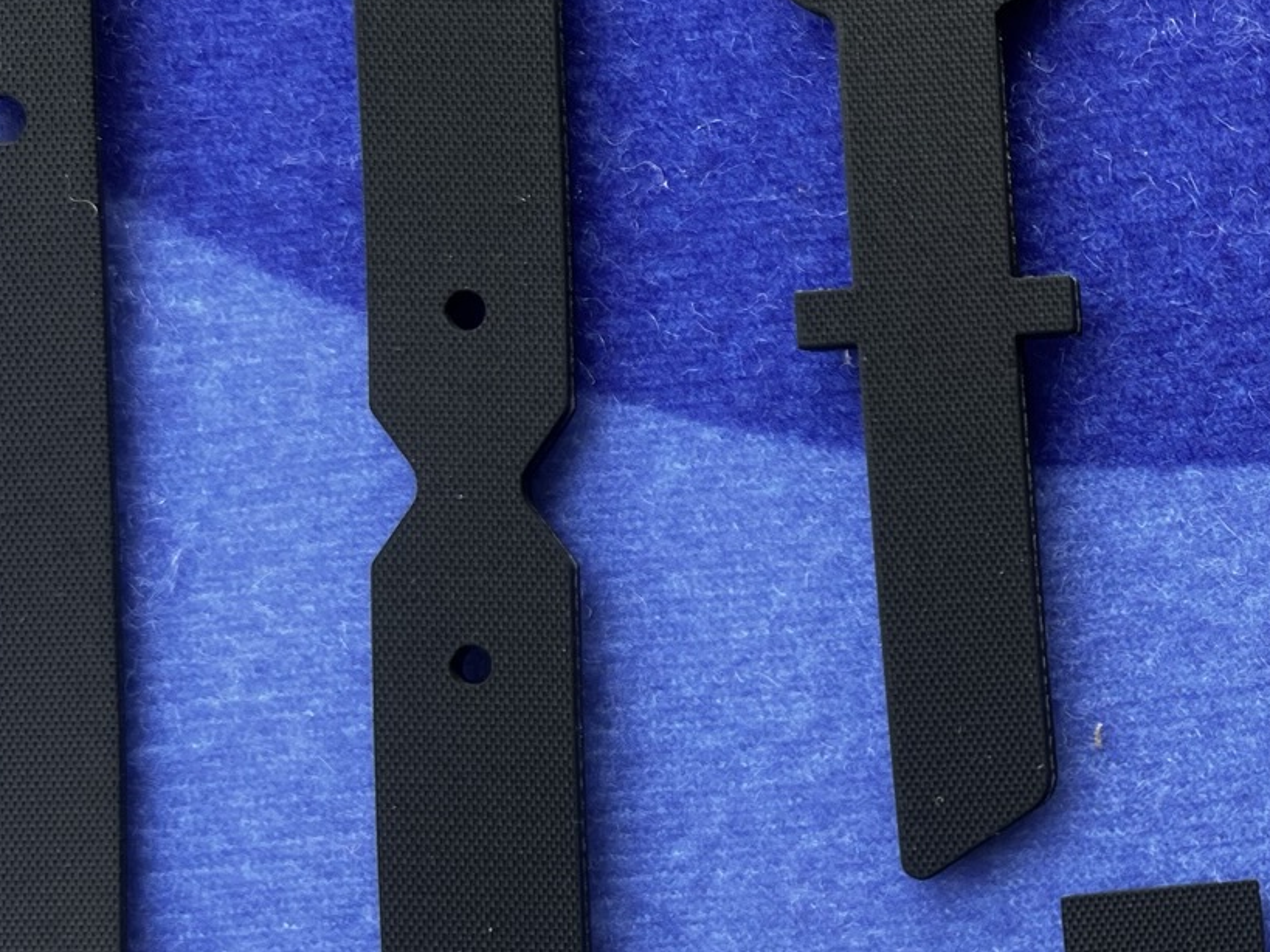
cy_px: 612
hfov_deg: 26.7
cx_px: 1492
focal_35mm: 65
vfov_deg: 22.5
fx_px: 2384
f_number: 1.6
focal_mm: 5.1
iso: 32
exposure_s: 1/140
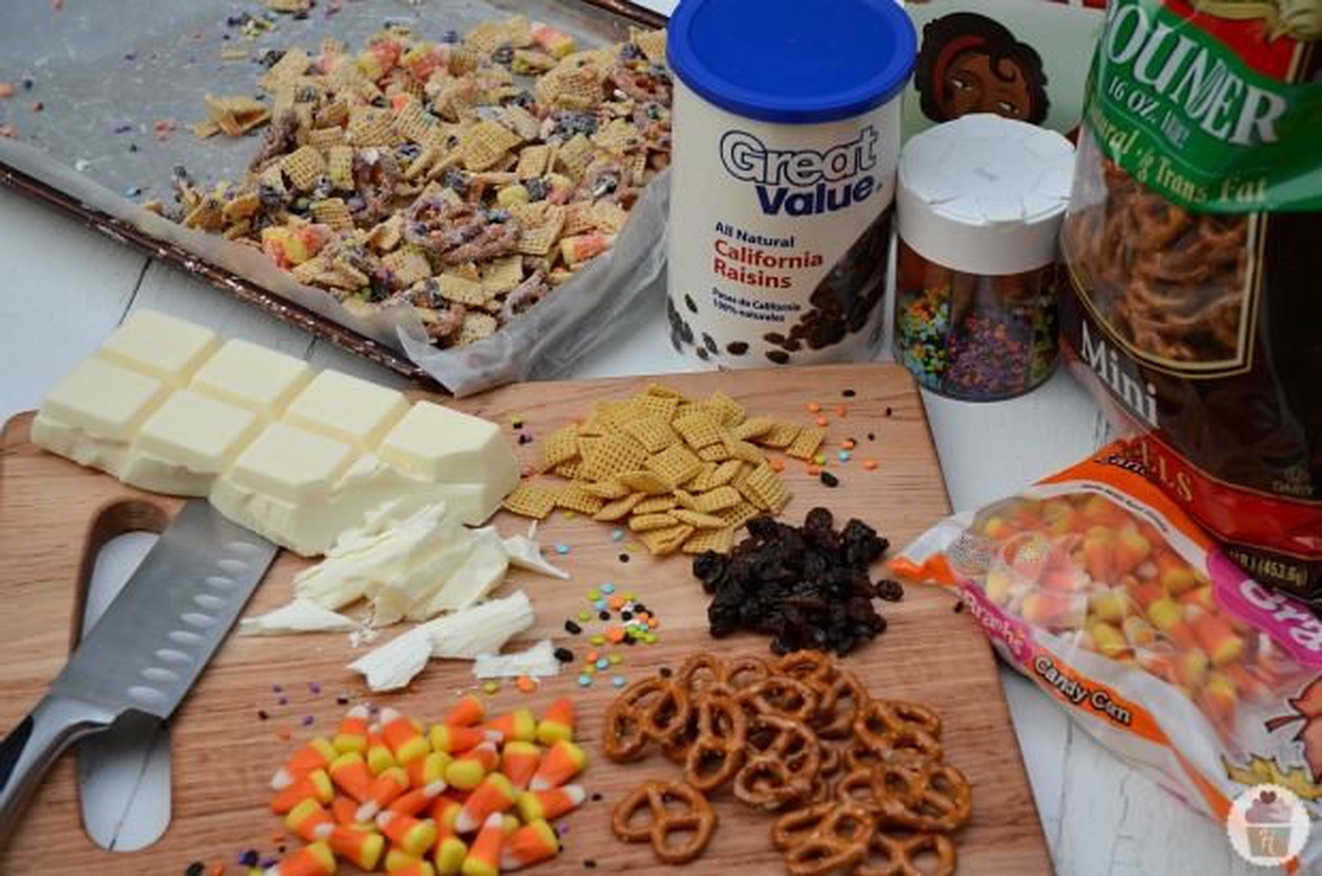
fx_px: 3409
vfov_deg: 14.6
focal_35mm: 93
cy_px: 438
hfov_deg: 21.9
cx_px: 661
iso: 400
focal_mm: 62
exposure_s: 1/400
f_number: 5.6
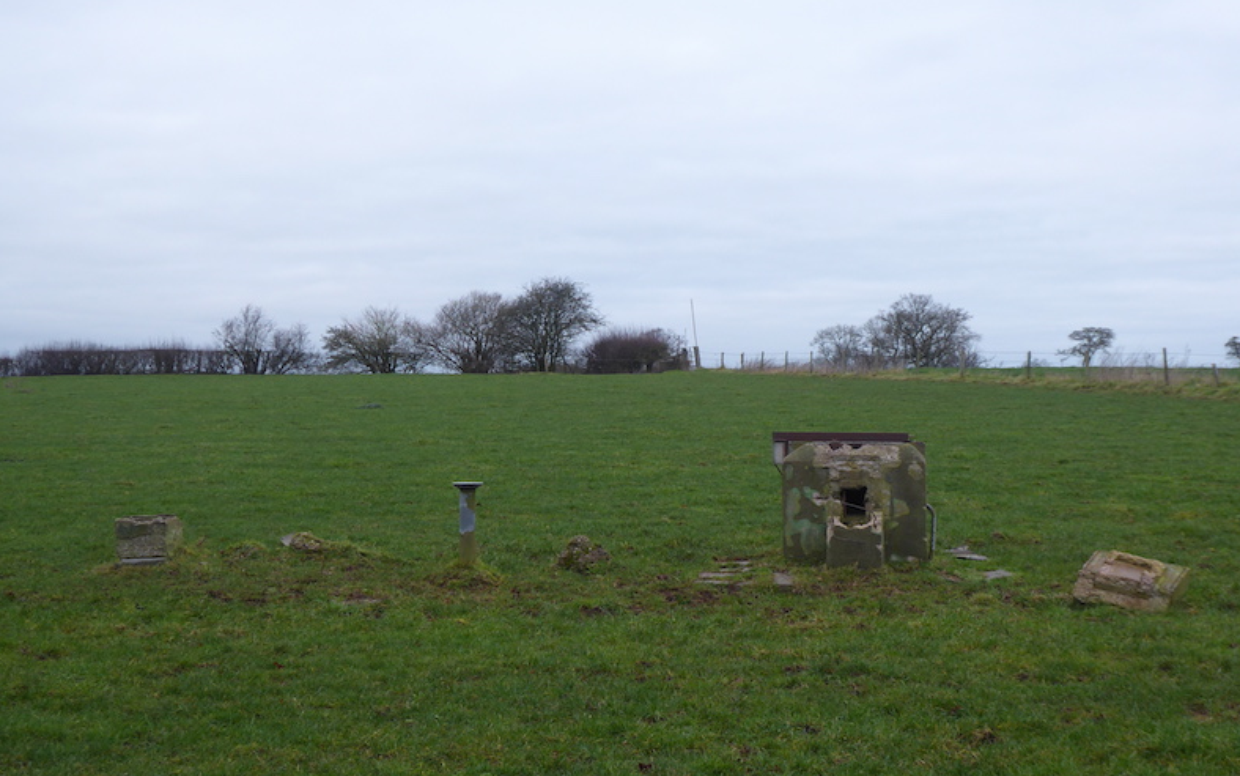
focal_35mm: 57
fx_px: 1927
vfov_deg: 22.7
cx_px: 626
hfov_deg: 35.7
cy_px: 441
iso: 100
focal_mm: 9
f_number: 4.1
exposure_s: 1/60
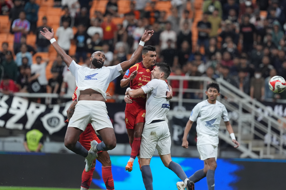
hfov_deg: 5.1
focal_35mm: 404
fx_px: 3209
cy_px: 78
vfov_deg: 3.4
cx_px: 147
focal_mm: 300
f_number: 2.8
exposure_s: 1/1250
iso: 3200
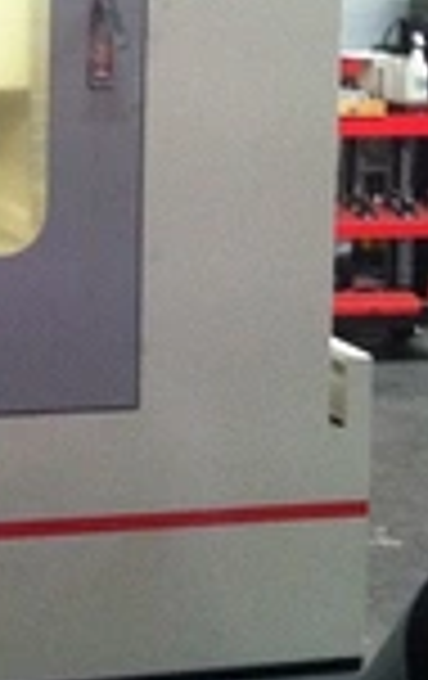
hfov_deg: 13.1
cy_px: 142
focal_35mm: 98
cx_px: -63
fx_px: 1820
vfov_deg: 20.9
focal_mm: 3.85
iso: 320
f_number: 2.8
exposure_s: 1/17
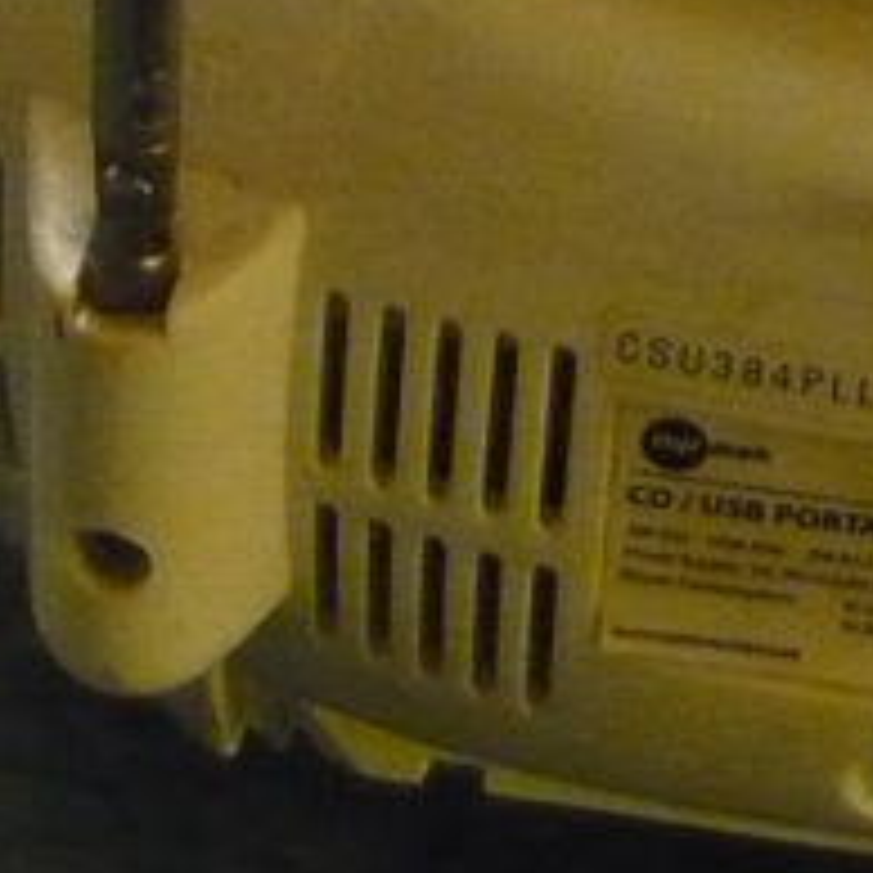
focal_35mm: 150
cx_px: 806
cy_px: -423
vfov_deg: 11.2
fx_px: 4280
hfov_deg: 11.6
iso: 800
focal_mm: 5.5
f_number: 2.8
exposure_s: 1/15
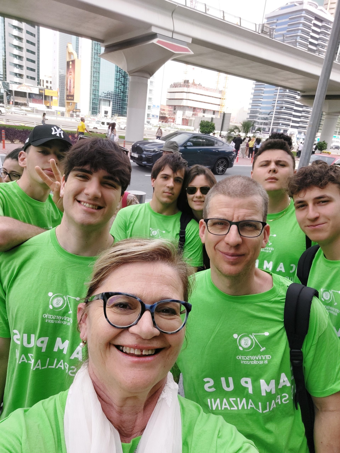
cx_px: 170
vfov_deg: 69.4
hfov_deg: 54.9
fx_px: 327
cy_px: 226
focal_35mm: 25
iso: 40
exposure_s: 1/271
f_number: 2.2
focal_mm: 3.72
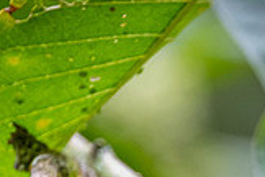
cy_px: 213
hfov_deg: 0.7
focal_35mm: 2842
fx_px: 20919
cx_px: 393
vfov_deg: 0.5
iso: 1600
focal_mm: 550
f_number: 5.6
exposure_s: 1/500
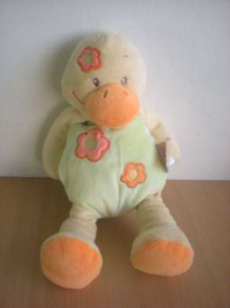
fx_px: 337
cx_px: 115
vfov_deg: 49.0
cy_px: 154
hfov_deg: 37.7
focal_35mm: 38
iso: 800
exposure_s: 1/7.1
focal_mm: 6.3
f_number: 3.1
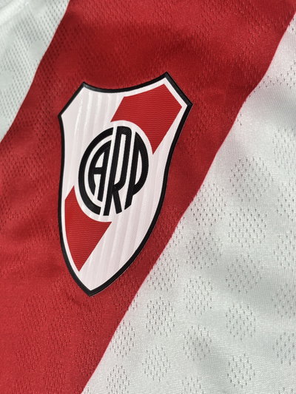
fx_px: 593
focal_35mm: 52
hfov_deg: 28.0
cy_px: 197
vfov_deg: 36.8
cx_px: 148
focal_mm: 5.96
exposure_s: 1/33
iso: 125
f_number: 1.6
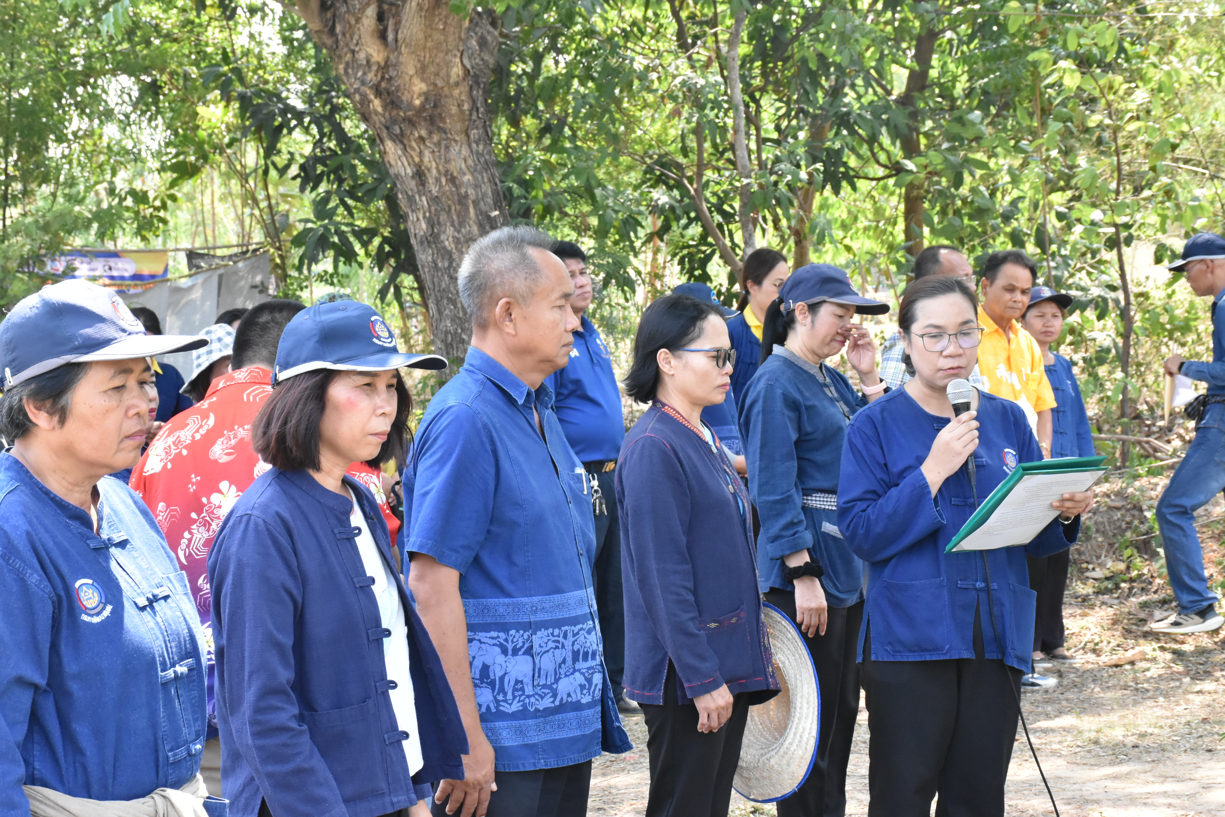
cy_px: 408
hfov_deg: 26.0
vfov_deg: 17.5
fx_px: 2655
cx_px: 612
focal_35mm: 78
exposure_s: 1/400
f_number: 10
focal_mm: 52
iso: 3200
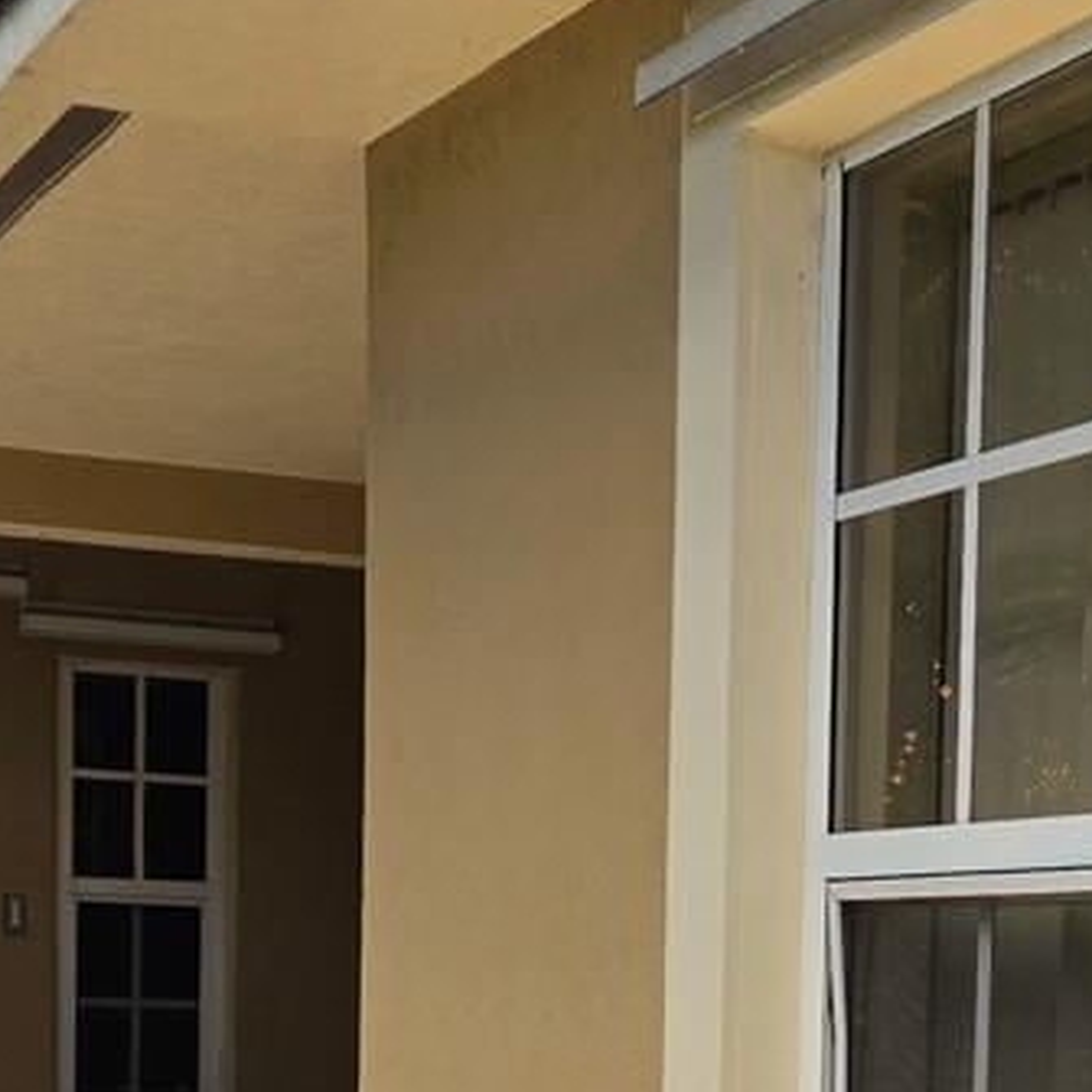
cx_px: 874
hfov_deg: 17.8
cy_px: 1180
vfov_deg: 17.4
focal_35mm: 97
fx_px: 3462
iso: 25
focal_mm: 5.4
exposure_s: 1/1262
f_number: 1.8
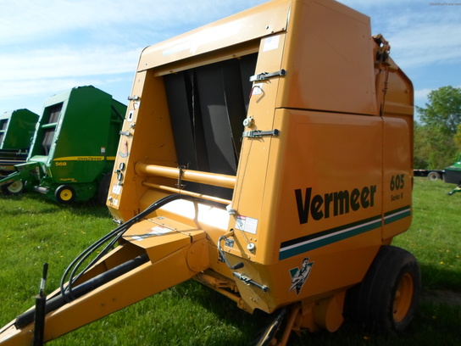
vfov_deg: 54.9
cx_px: 230
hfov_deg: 69.4
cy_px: 173
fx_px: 333
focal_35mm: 25
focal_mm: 4.5
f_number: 2.5
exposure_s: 1/1500
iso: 80
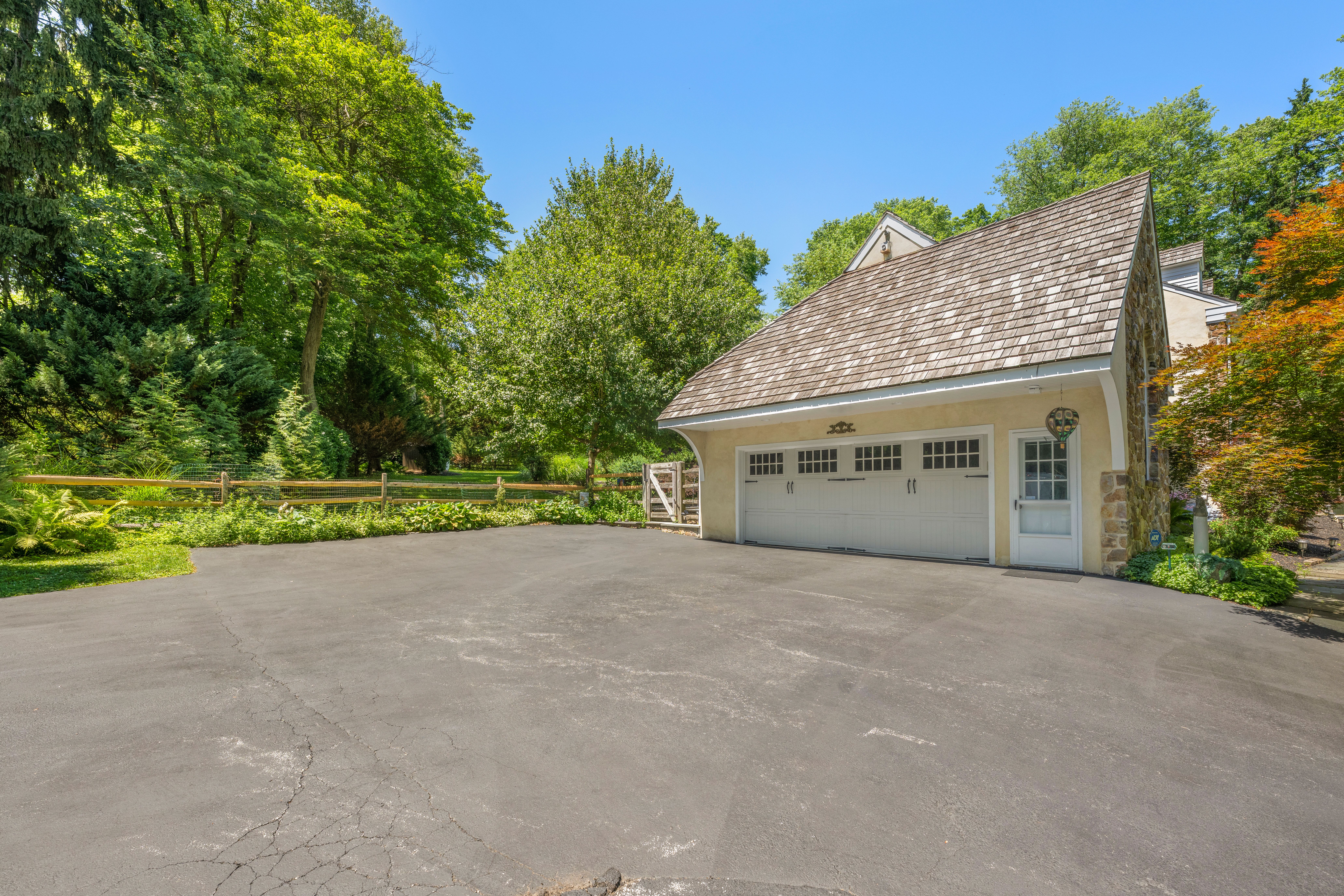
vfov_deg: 81.2
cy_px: 448
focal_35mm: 14
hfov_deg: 104.3
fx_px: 523
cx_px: 672
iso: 250
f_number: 9
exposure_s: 1/50
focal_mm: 14
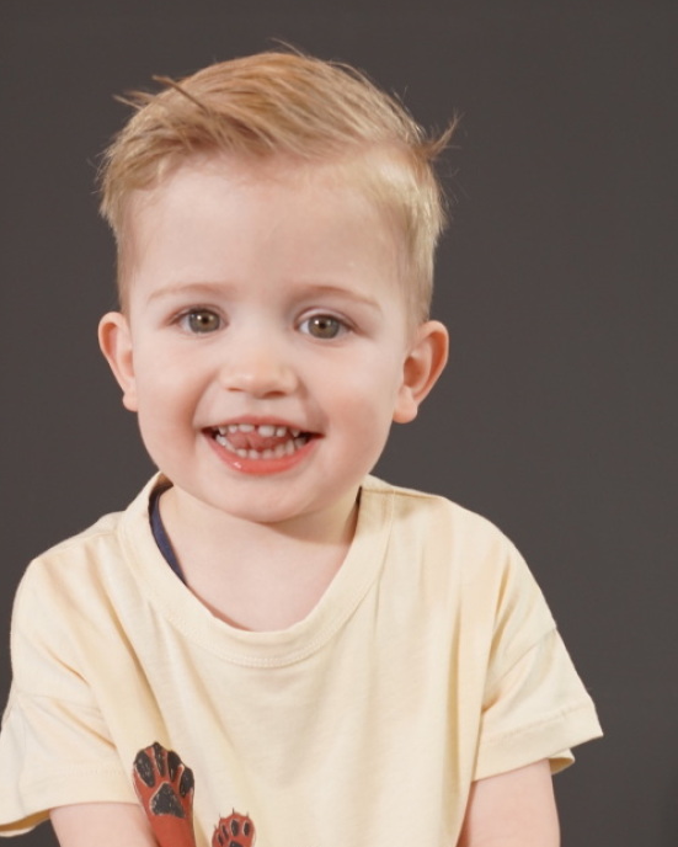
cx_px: 294
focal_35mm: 54
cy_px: 609
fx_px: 1354
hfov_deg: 28.1
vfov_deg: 34.2
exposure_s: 1/160
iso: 400
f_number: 4
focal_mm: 22
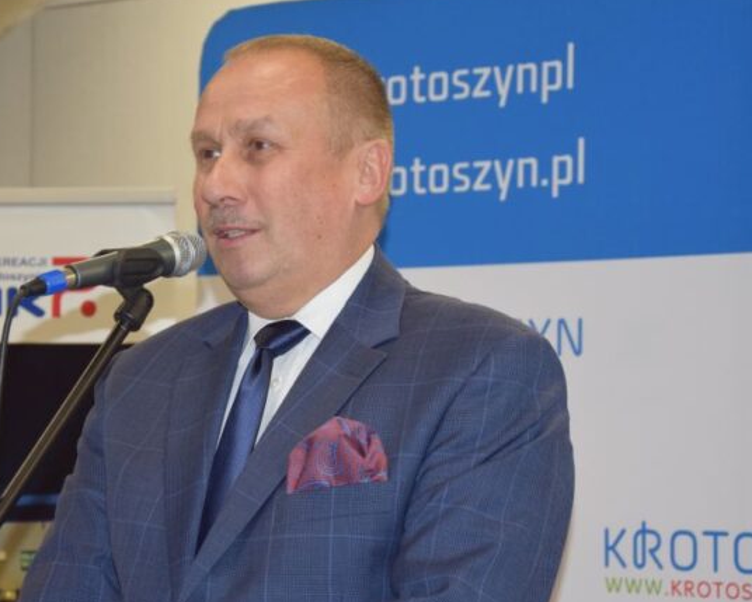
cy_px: 341
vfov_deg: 12.3
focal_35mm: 125
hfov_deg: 15.4
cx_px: 314
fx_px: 2783
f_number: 5.3
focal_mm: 62
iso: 900
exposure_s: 1/60
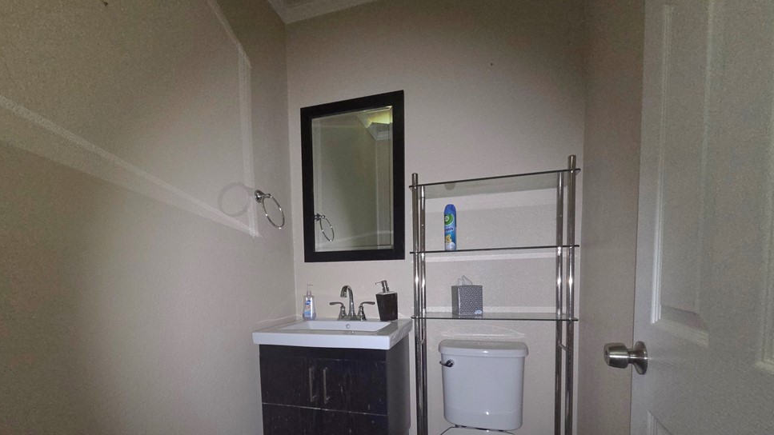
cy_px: 301
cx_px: 377
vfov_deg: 67.9
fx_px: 308
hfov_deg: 103.0
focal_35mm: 15
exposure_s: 1/34
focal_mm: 2.2
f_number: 2.2
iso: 320
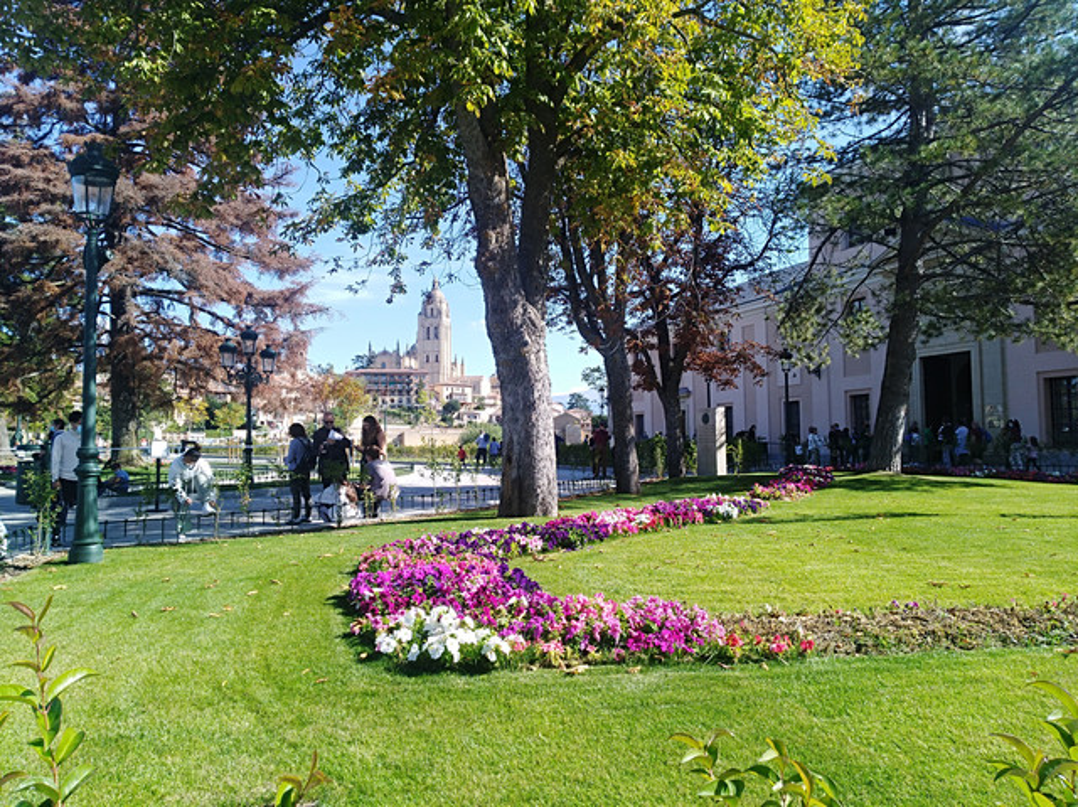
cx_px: 539
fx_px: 809
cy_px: 404
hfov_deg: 67.3
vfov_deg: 53.0
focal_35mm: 26
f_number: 2.2
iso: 100
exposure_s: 1/515
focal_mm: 3.83
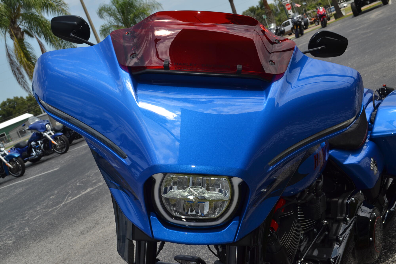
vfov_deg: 29.9
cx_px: 198
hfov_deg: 43.6
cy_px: 132
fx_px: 495
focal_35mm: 45
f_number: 9
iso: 100
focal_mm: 30
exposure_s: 1/200
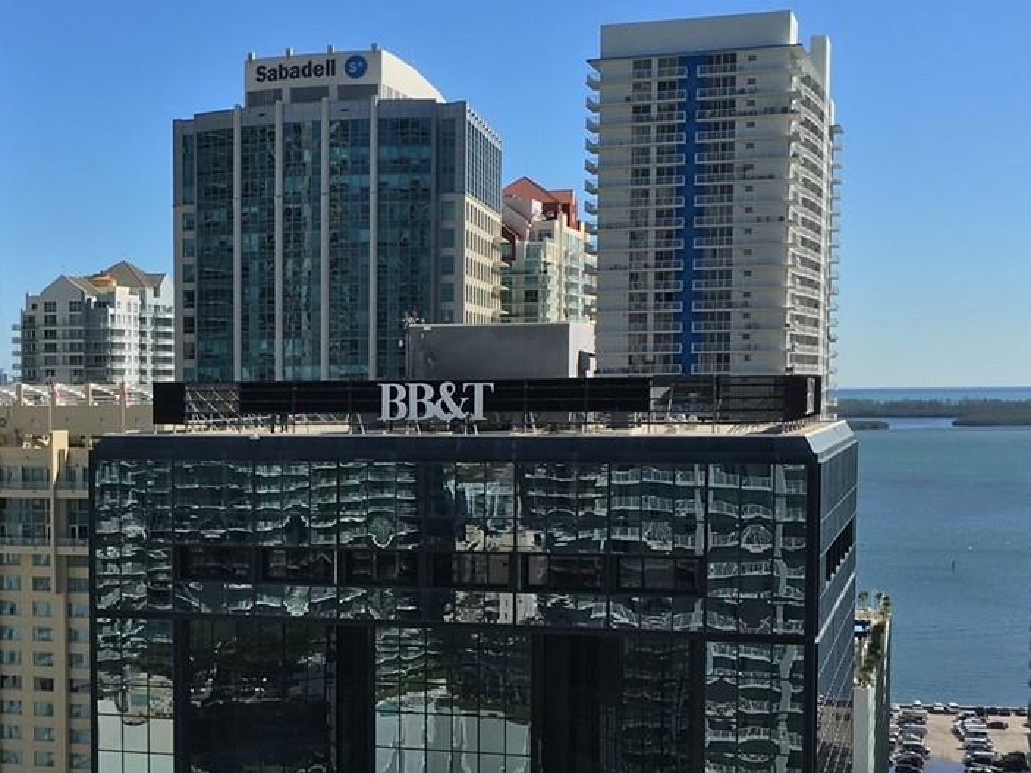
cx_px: 147
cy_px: 528
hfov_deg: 28.5
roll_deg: +0.9
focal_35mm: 66
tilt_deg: -5.1
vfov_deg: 22.1
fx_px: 1965
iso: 25
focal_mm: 4.15
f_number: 2.2
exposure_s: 1/2137
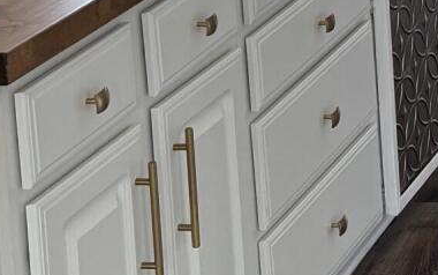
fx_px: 1732
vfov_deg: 8.4
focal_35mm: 145
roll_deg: +2.1
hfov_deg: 13.2
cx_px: 742
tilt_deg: -3.7
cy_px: -336
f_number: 1.6
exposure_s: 1/121
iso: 80
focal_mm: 5.96
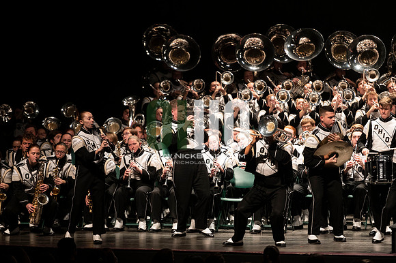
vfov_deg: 6.9
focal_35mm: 200
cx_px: 198
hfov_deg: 10.3
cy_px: 132
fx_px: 2199
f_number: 2.8
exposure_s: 1/500
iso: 2500
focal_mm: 200
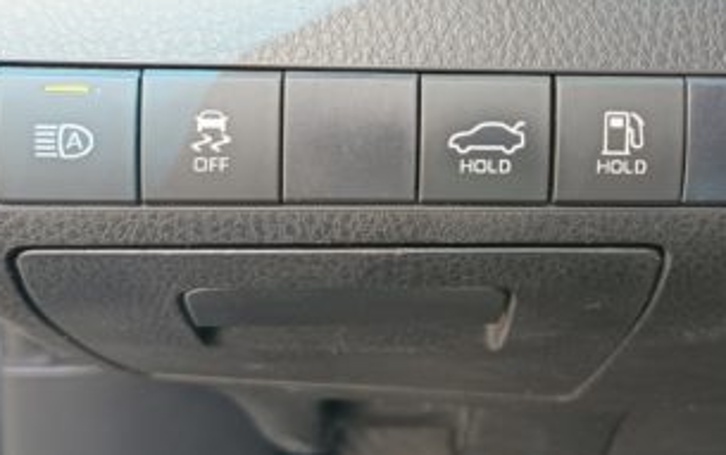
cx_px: 521
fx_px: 1267
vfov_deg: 20.0
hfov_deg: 31.5
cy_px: 69
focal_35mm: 64
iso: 230
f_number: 1.7
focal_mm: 5.27
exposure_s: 1/100
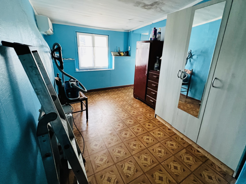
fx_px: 107
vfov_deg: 81.5
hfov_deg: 98.2
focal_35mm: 15
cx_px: 124
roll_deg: -2.6
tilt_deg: -15.4
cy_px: 82
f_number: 1.8
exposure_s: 1/83
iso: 250
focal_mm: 1.57
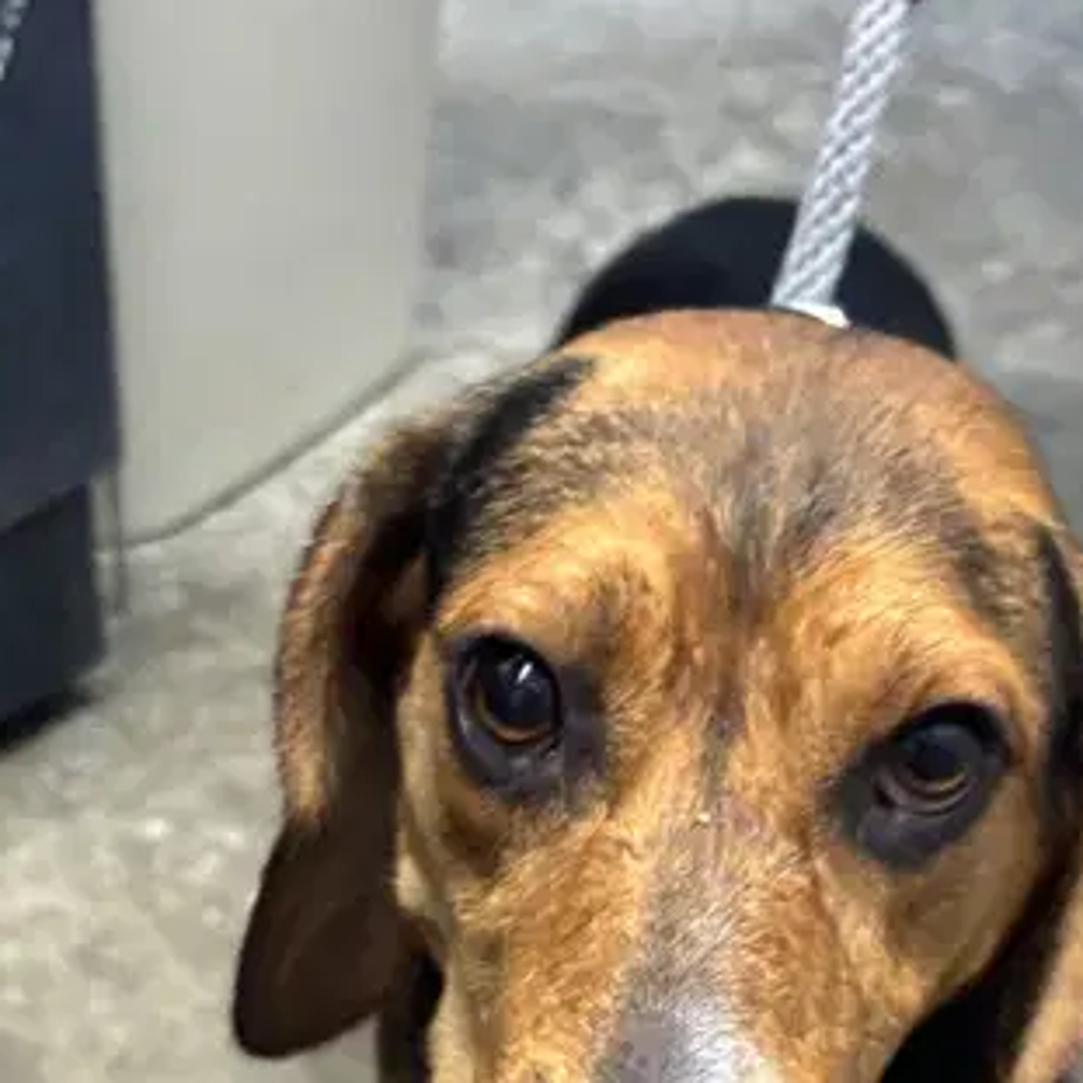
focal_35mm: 74
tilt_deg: -39.4
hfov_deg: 23.4
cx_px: 491
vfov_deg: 22.6
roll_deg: -2.0
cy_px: 1041
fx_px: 2619
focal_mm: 5.96
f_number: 1.6
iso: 500
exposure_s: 1/60
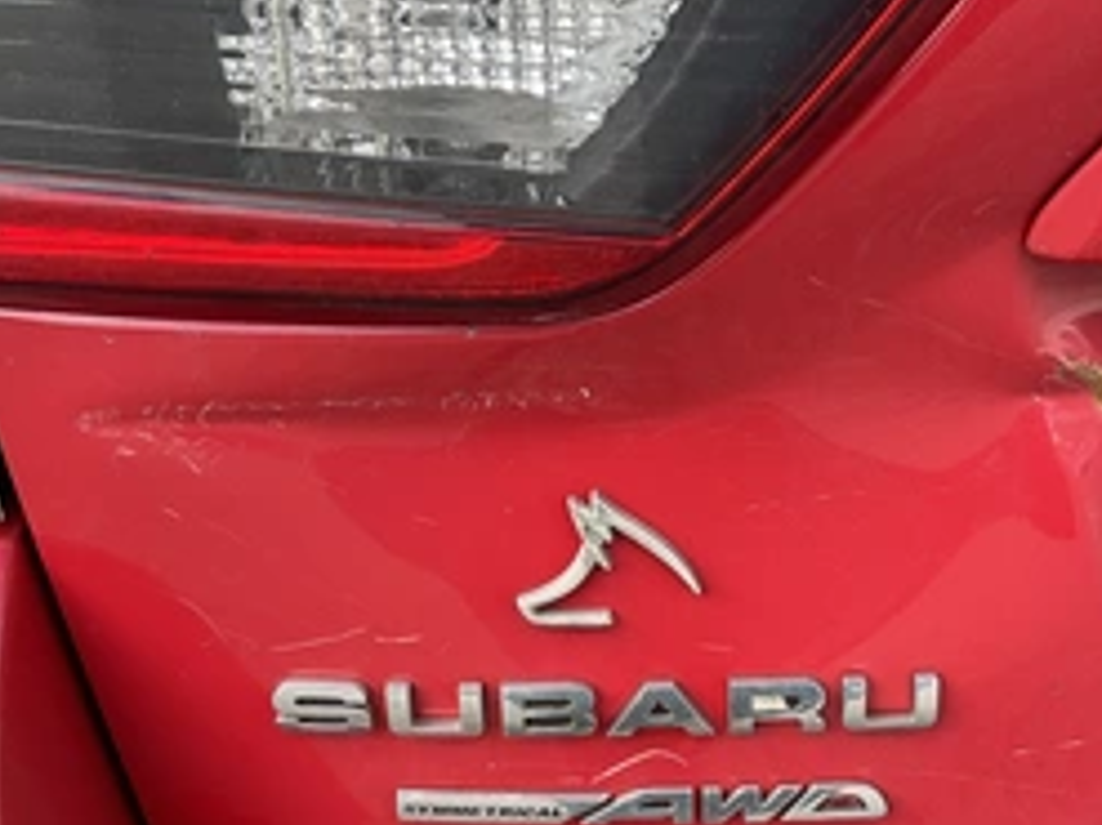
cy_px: 468
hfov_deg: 40.2
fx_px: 1496
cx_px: 674
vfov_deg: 30.8
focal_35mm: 47
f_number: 1.8
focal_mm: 3
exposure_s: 1/186
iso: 20
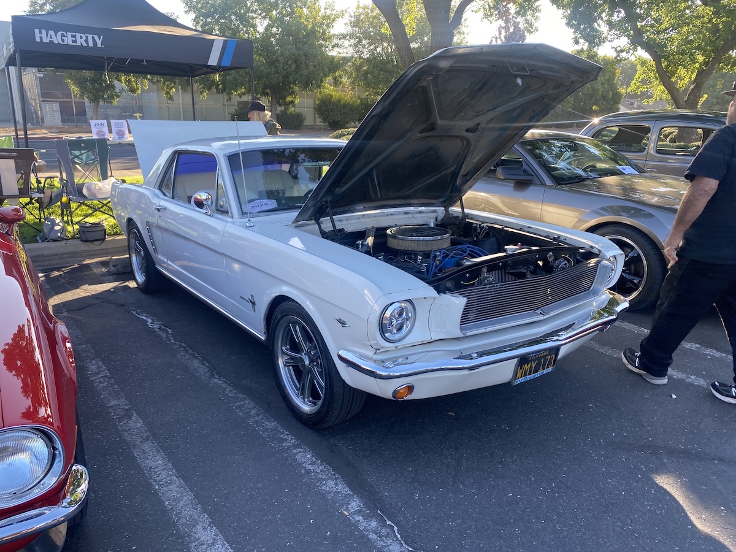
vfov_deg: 53.1
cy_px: 276
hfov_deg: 67.3
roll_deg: -0.4
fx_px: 553
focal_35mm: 26
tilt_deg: -17.1
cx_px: 368
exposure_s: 1/296
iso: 32
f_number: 1.8
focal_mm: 4.25
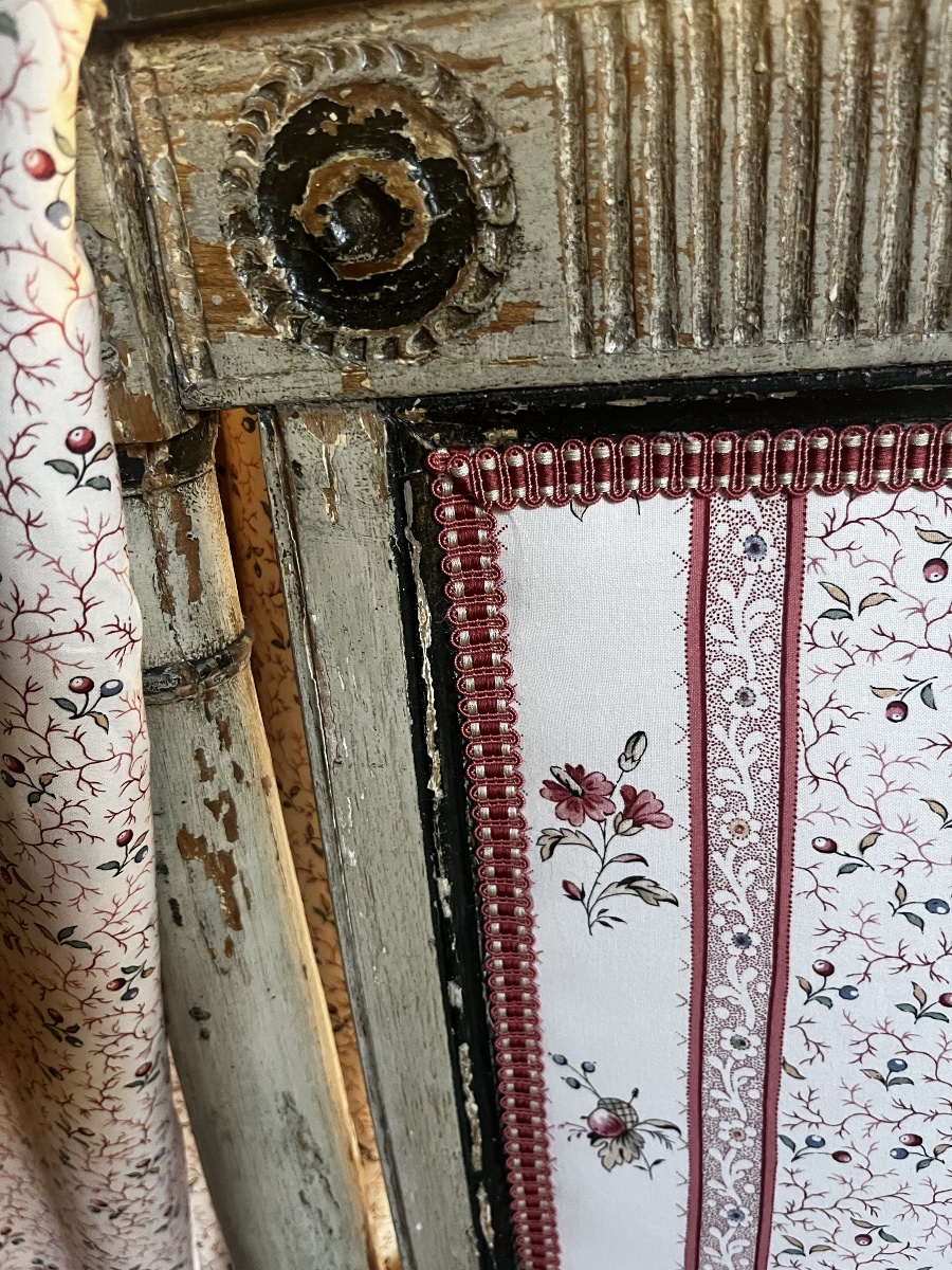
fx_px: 953
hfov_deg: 53.1
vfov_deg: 67.3
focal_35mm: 26
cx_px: 476
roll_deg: +7.5
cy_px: 635
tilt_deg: -25.1
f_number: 1.6
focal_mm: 5.1
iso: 400
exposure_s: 1/50
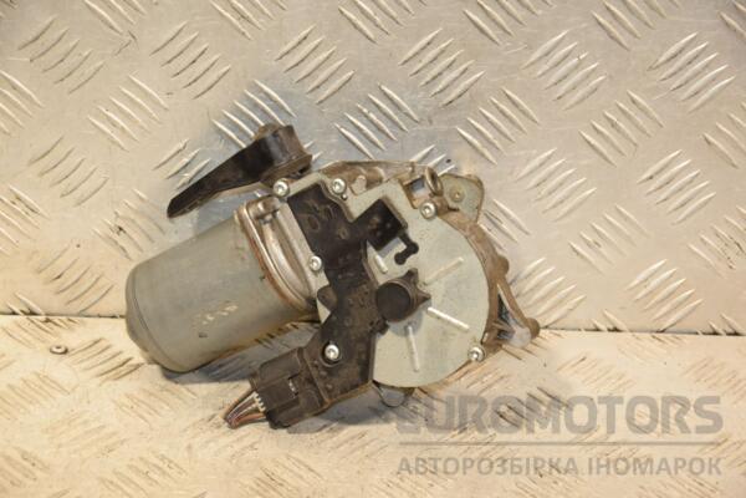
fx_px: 2176
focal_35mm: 105
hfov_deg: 19.5
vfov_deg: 13.0
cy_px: 249
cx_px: 373
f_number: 5.3
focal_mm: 70
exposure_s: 1/160
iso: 800
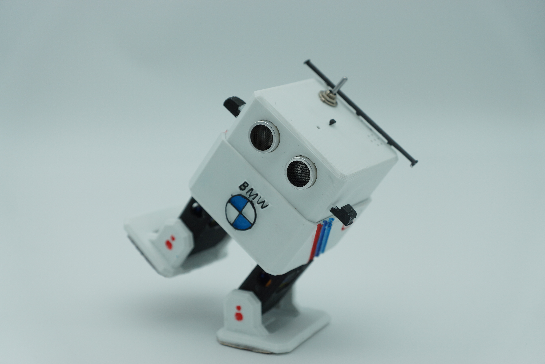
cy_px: 182
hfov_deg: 27.0
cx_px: 272
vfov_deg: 18.2
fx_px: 1135
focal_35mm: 75
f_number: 3.5
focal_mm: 50
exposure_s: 1/400
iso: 200
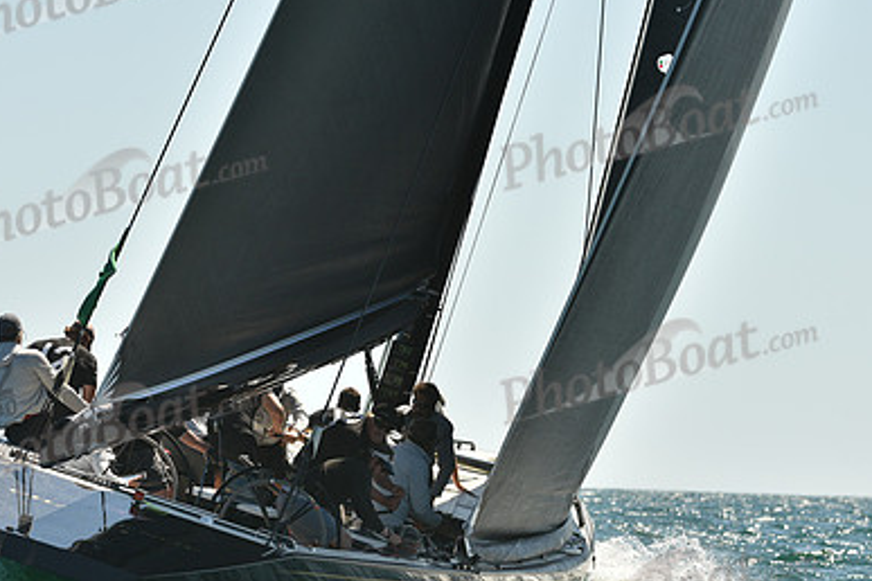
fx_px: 7266
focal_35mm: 300
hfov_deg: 6.9
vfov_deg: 4.6
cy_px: 280
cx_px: 385
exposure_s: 1/1000
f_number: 6.3
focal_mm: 200
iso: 250
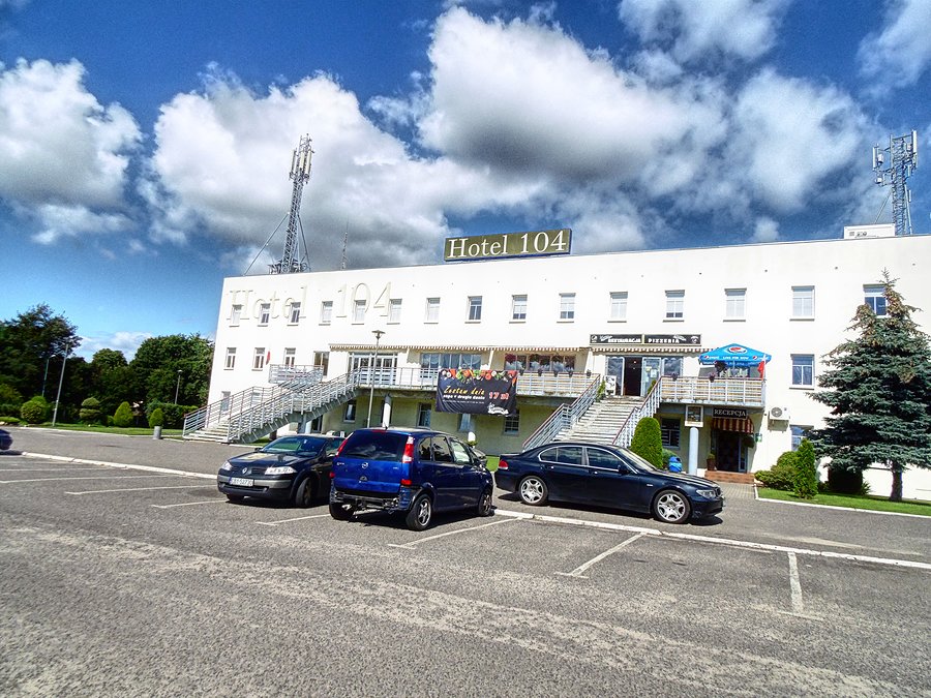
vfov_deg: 61.1
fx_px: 592
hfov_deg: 76.4
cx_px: 466
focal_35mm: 22
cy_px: 349
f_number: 8.6
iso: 100
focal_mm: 4
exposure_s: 1/1500
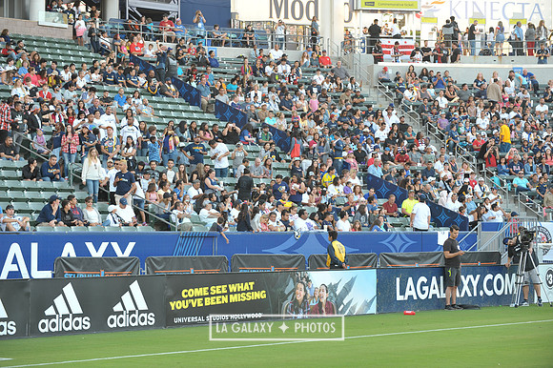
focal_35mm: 105
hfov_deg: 19.5
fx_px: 1612
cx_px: 276
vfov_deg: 13.0
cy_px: 184
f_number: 5
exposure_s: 1/100
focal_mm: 105
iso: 400
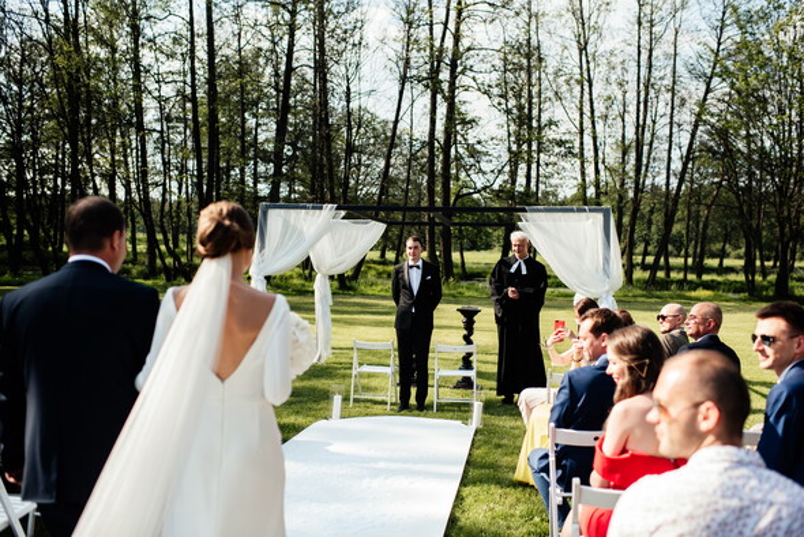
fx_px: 782
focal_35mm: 35
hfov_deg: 54.4
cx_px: 402
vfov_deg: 37.9
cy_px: 268
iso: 320
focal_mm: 35
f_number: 2.5
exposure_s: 1/4000
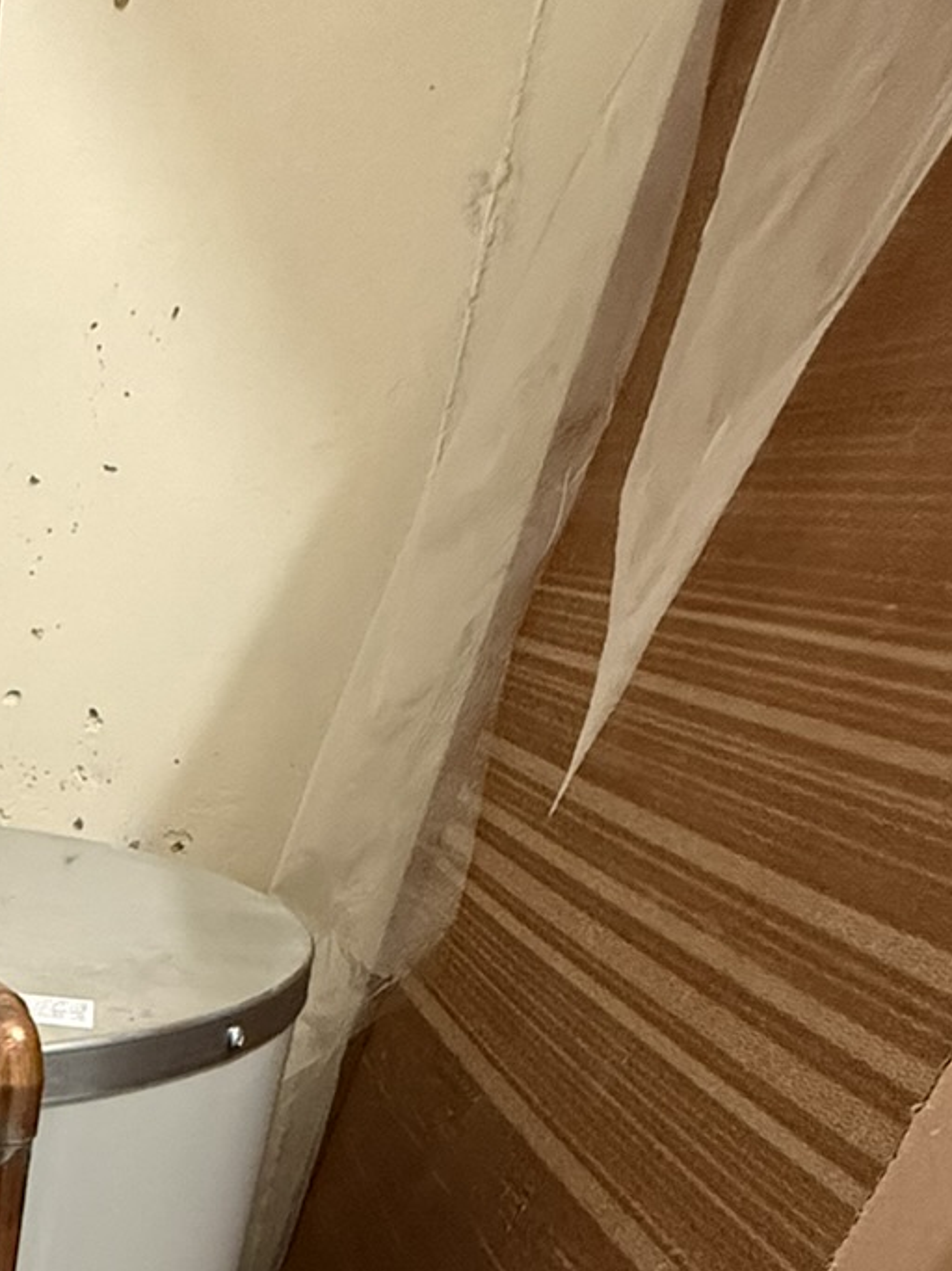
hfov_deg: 27.0
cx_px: -379
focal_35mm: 42
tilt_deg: -30.2
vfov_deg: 37.1
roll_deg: -1.0
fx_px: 1541
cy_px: 1420
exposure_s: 1/60
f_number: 2.2
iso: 640
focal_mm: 2.22
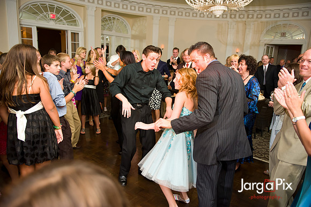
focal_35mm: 24
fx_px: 207
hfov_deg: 73.8
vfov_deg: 53.1
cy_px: 104
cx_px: 156
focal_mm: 24
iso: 1600
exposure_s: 1/125
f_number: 3.2
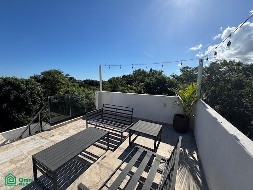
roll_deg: -0.8
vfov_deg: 85.7
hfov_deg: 102.1
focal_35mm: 14
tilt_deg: -6.8
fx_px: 102
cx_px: 126
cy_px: 95
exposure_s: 1/2674
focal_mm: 2.22
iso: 50
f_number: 2.2
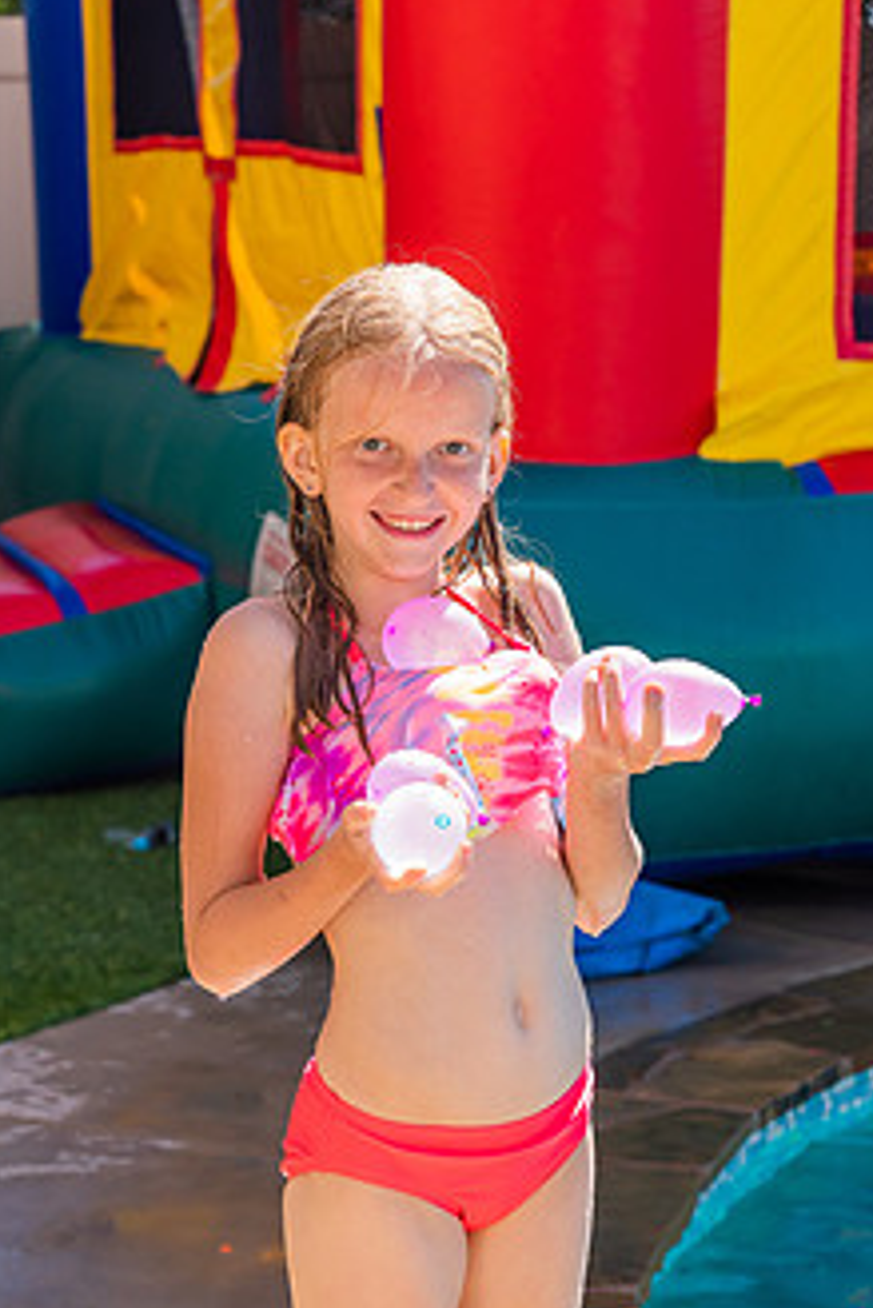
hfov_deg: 14.3
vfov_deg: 21.2
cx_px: 514
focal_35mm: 96
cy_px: 778
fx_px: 3488
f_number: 6.3
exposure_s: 1/800
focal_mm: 70
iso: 500
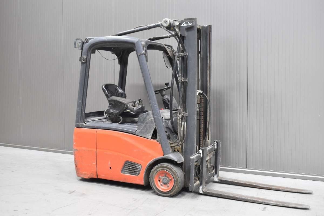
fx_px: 337
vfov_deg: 35.5
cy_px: 108
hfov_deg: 51.3
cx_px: 162
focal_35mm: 38
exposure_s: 1/25
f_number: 5
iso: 1600
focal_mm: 25
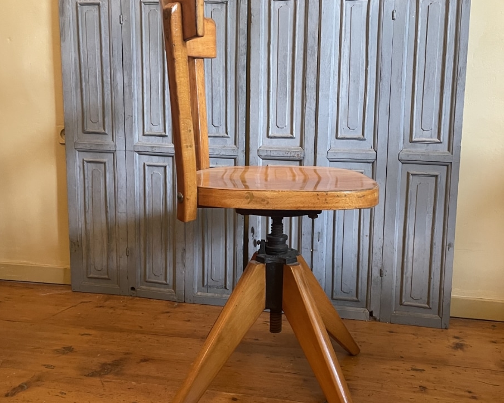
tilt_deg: -11.7
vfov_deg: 43.3
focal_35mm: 34
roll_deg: -0.3
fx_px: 507
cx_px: 270
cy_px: 207
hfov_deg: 52.8
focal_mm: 4.2
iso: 500
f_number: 1.6
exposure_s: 1/50
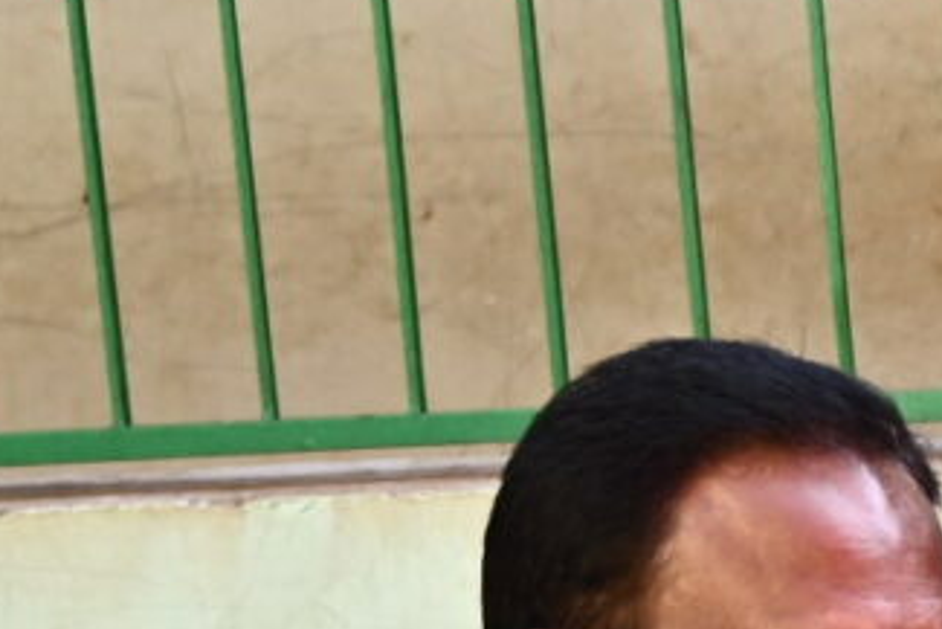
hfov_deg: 7.5
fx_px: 6281
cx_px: 2901
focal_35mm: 240
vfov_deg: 5.7
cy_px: 1019
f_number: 4
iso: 125
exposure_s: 1/160
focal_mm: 30.5
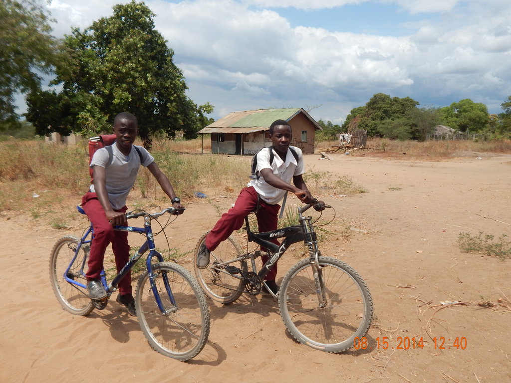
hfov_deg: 69.4
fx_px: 369
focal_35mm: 25
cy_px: 192
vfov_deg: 54.9
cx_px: 256
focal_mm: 4.5
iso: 125
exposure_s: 1/500
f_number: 6.1
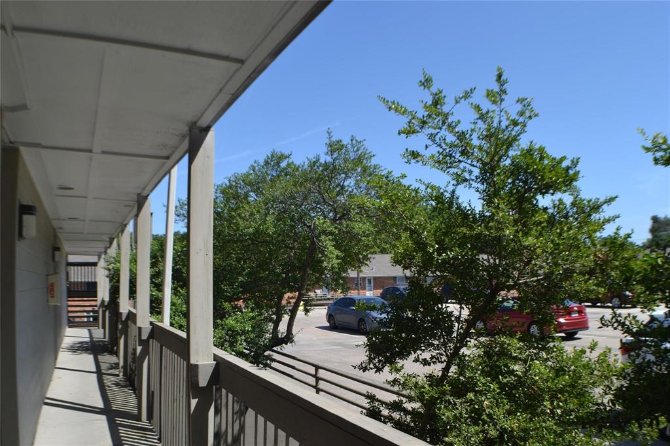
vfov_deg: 36.8
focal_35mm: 36
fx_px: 670
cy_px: 223
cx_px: 335
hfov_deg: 53.1
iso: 100
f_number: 7.1
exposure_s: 1/200
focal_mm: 24
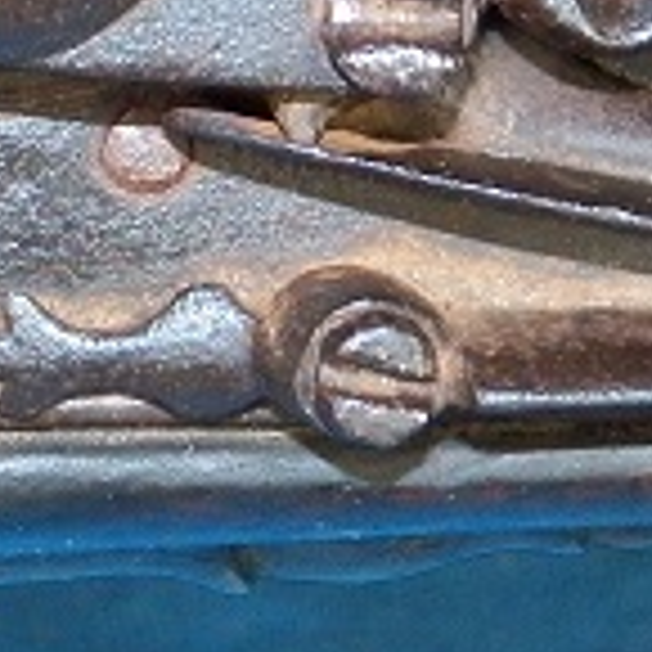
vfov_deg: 5.8
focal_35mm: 302
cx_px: -202
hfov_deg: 5.8
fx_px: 6436
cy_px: -22
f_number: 3.6
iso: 400
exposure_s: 1/40
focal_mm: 11.2
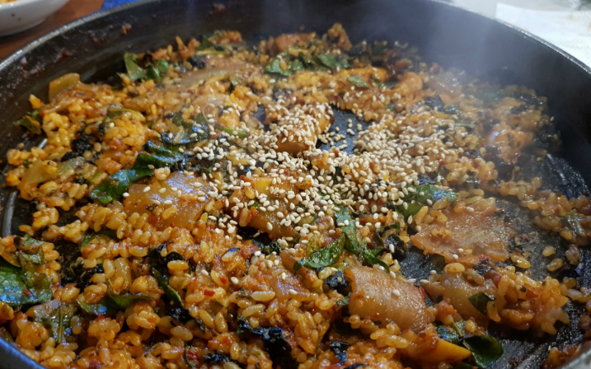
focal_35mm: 28
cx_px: 293
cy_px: 192
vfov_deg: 44.5
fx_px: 451
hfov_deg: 66.5
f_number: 1.7
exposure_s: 1/12
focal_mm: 4.2
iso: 200
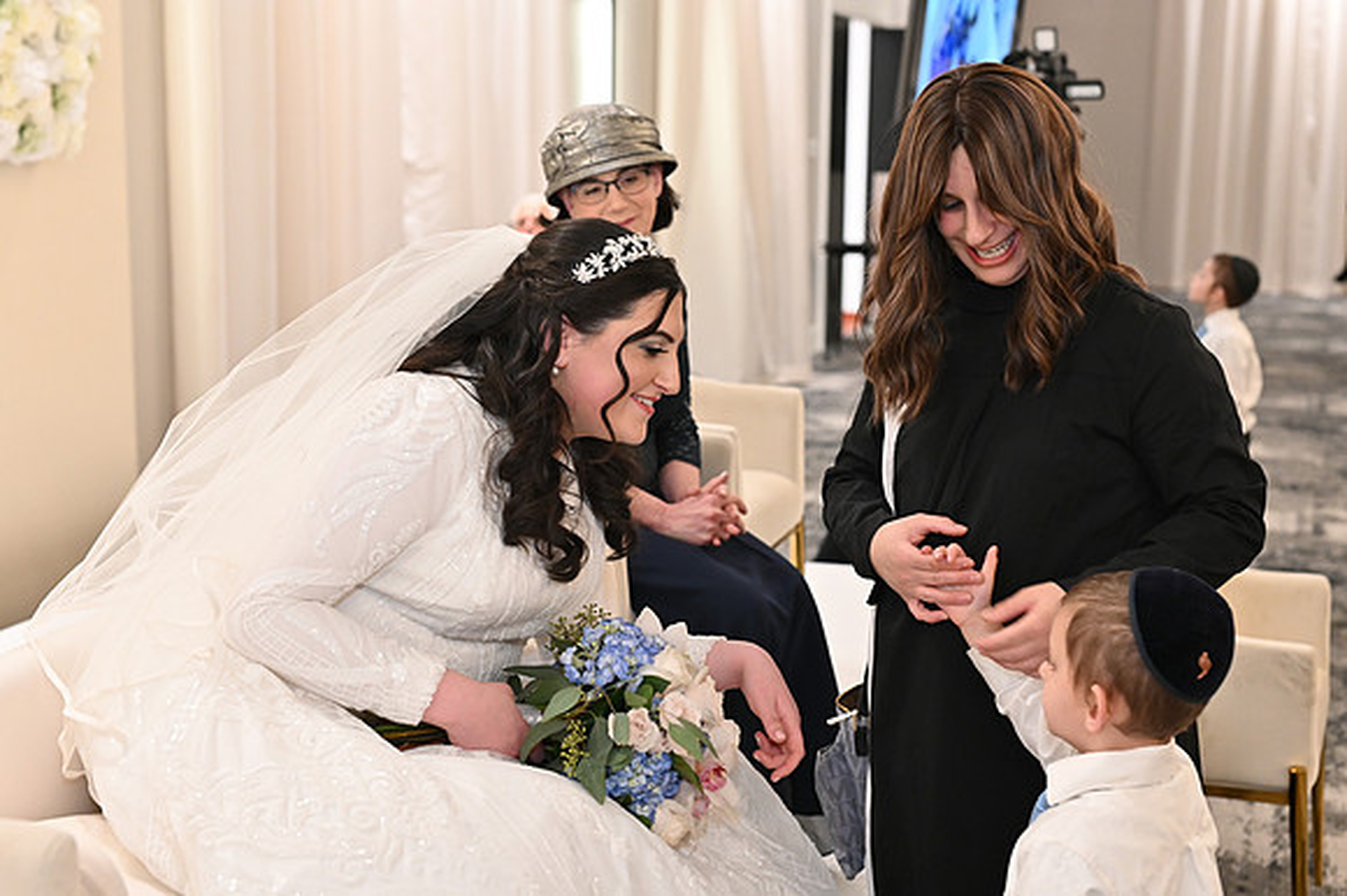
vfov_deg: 27.0
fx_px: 1870
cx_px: 674
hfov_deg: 39.6
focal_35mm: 50
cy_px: 448
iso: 3200
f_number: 4
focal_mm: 50
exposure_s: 1/100
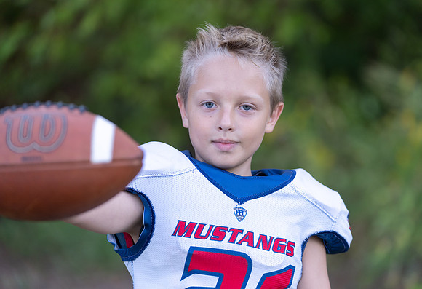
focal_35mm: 128
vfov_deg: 10.9
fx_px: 1516
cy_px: 136
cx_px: 229
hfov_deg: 15.8
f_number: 2.8
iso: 400
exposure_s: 1/320
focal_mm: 119
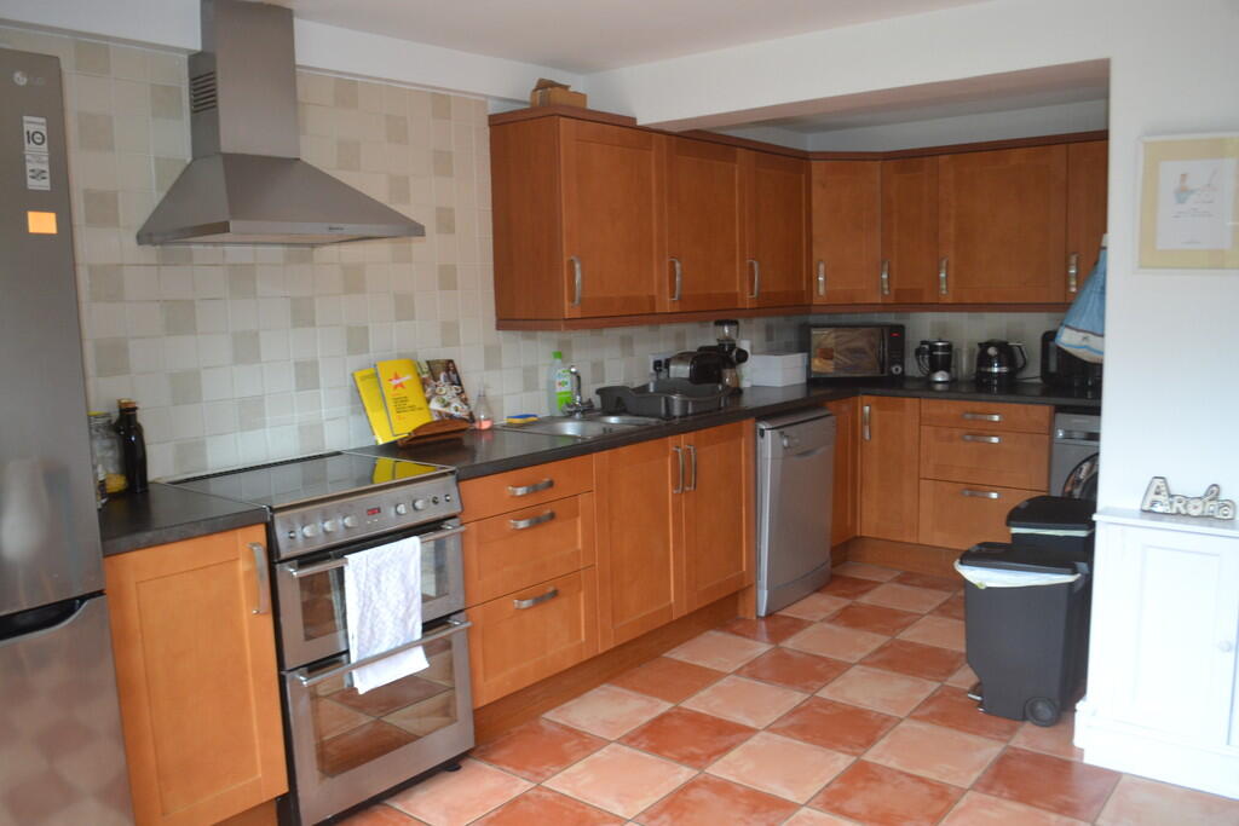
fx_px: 929
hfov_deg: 67.4
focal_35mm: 27
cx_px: 620
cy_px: 413
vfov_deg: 47.9
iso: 560
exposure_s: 1/60
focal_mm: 18
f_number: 3.5
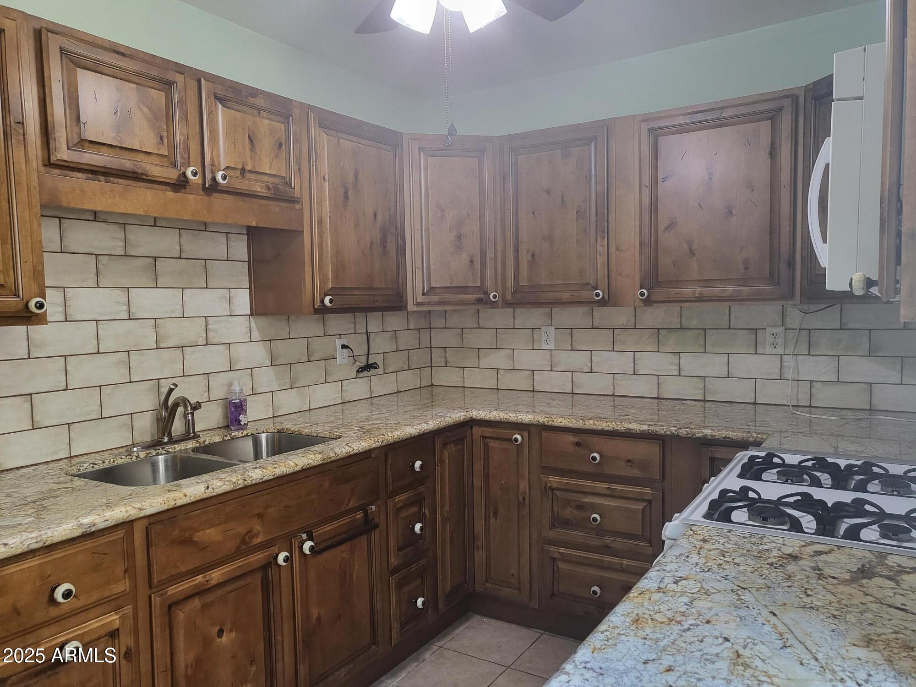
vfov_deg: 53.1
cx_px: 458
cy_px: 344
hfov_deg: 67.3
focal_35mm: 26
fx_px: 688
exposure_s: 1/40
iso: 200
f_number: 1.8
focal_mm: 4.25
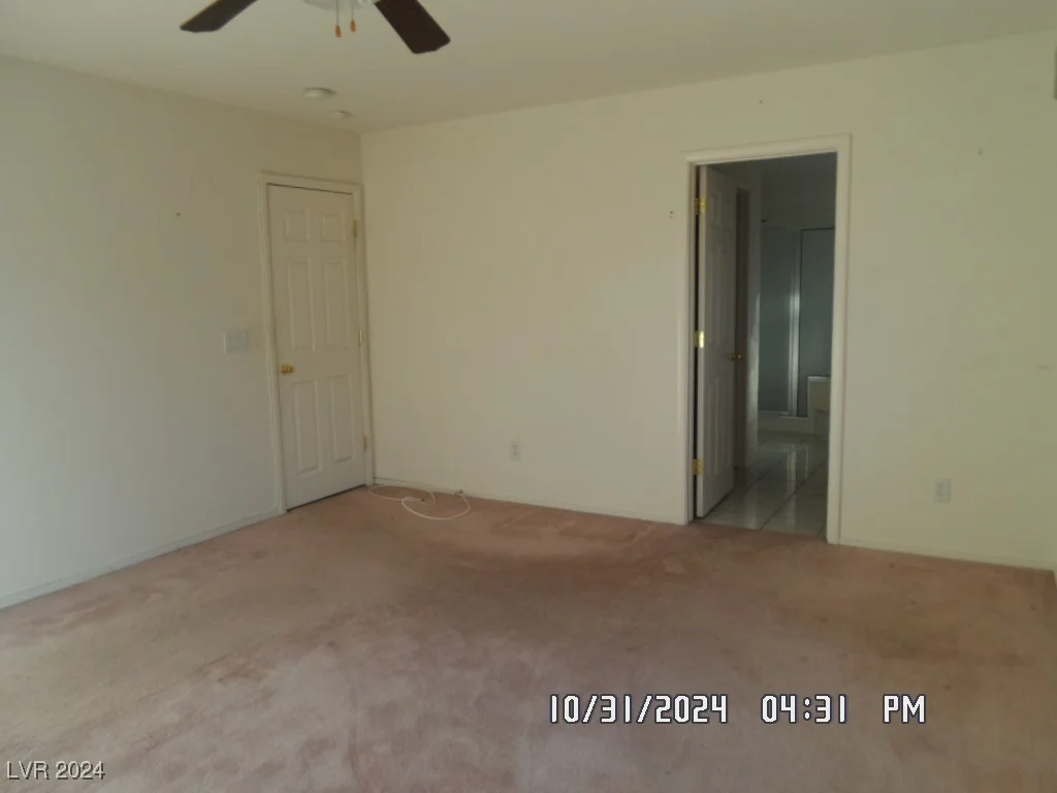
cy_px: 396
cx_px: 528
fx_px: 763
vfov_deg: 54.9
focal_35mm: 25
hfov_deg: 69.4
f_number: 2.5
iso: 80
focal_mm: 4.5
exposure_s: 1/350
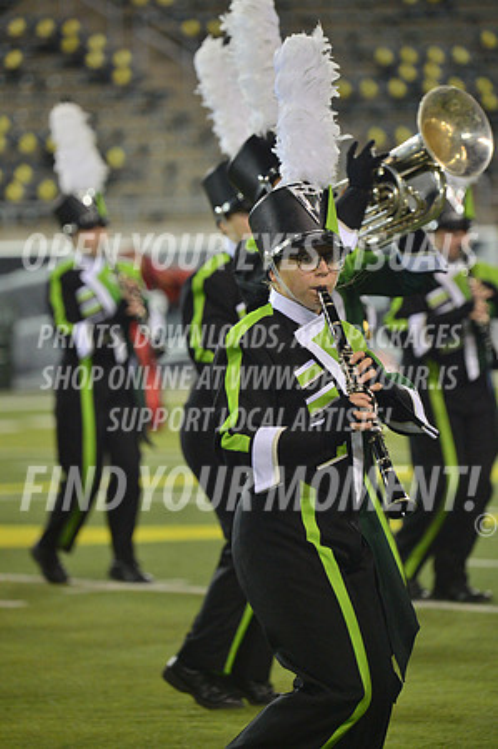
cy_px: 374
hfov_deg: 4.9
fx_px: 5823
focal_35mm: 280
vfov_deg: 7.4
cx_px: 249
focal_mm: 280
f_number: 5.6
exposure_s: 1/640
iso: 2000
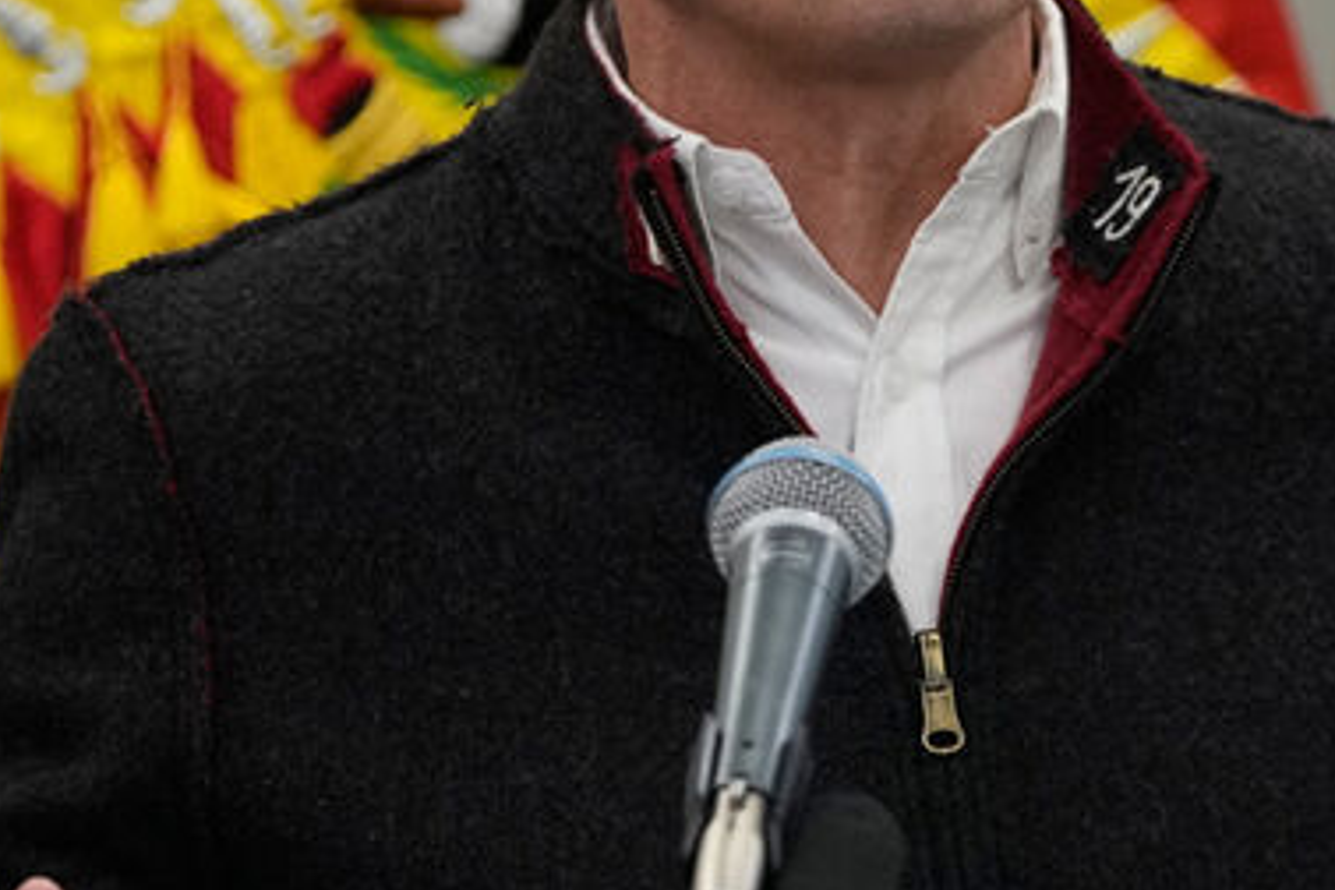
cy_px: 214
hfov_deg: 2.7
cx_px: 1088
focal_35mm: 777
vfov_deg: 1.8
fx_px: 28811
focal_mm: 200
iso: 1600
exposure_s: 1/400
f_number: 3.2
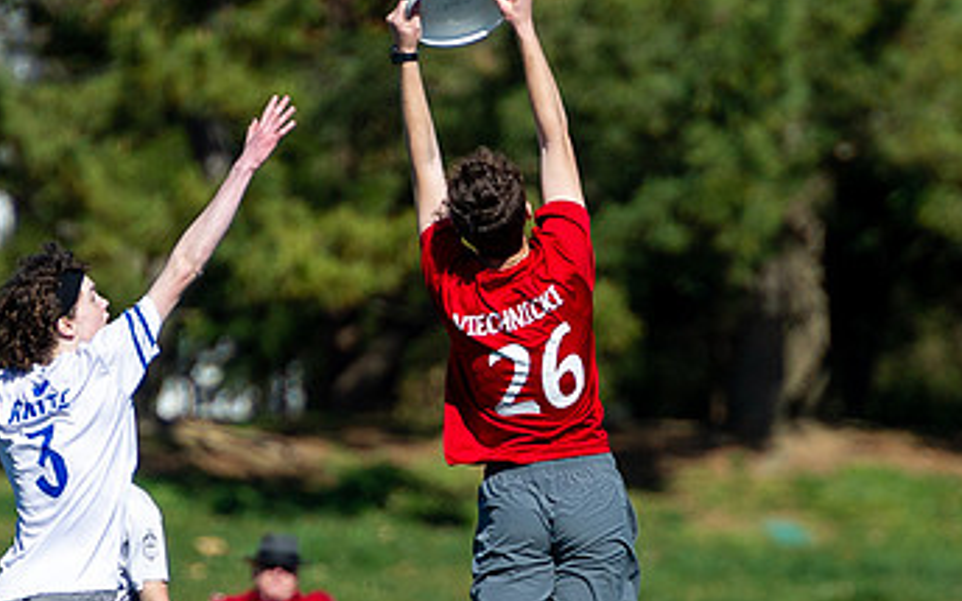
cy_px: 501
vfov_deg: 1.5
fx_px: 23203
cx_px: 597
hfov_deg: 2.4
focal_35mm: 885
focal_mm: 280
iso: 320
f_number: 4
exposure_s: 1/3200
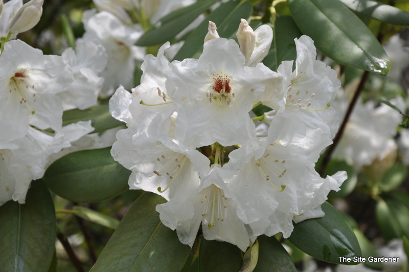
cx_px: 204
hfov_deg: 20.6
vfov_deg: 13.8
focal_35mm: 99
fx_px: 1124
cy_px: 136
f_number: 8
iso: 200
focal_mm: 66
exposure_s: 1/250
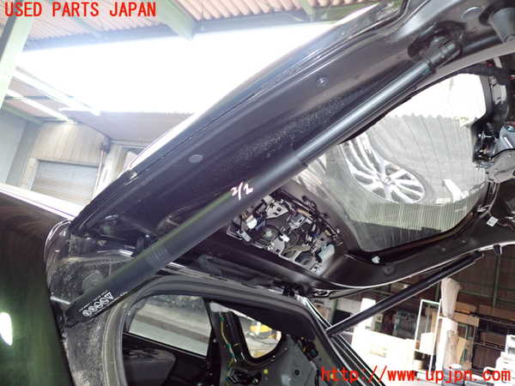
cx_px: 258
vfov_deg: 46.8
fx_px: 446
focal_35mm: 30
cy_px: 193
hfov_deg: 60.0
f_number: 2.3
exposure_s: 1/30
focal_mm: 5.4
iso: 400
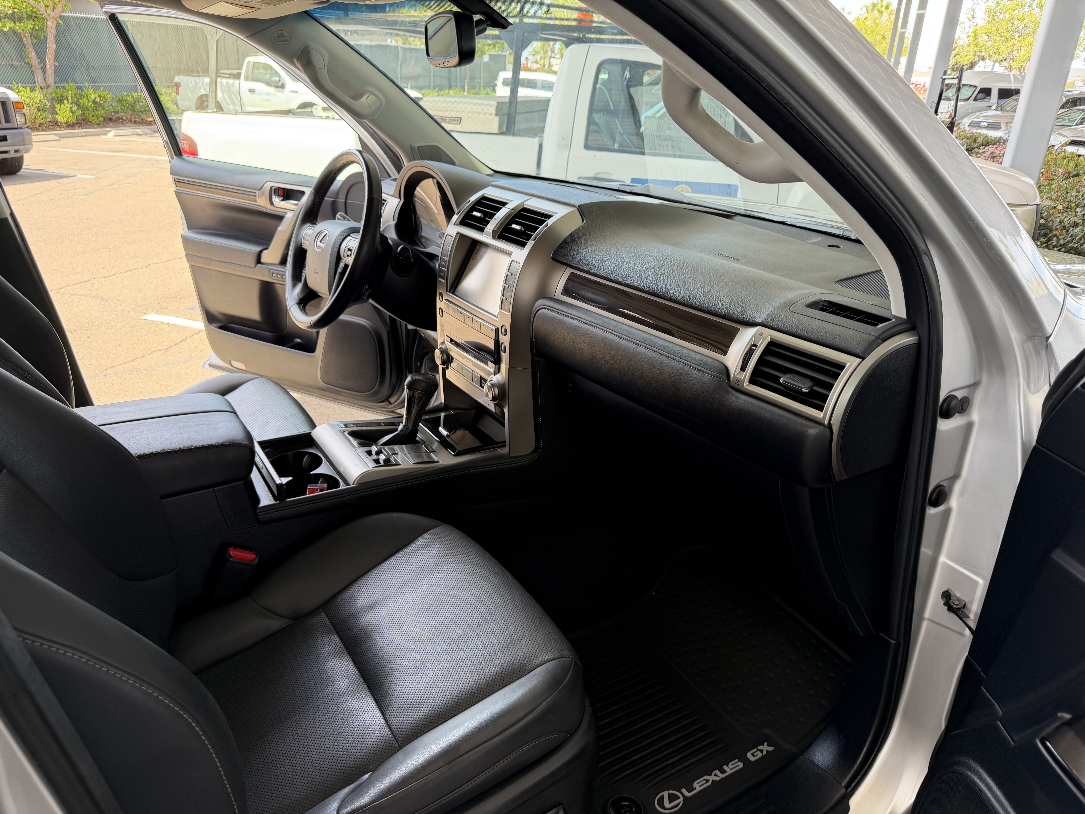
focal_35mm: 24
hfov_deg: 71.6
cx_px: 542
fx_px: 752
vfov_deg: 56.8
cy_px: 407
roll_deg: -2.7
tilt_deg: -22.2
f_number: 1.78
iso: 100
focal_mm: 6.76
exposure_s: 1/186
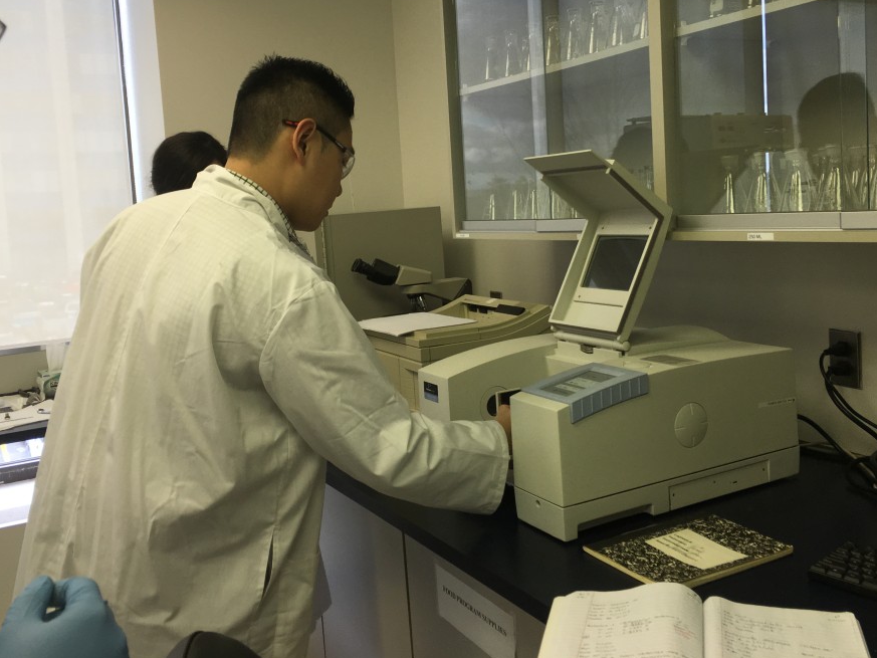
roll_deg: +2.6
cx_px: 433
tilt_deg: -3.4
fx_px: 862
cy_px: 278
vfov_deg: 41.7
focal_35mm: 34
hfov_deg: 53.9
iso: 32
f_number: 2.2
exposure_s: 1/60
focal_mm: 4.15
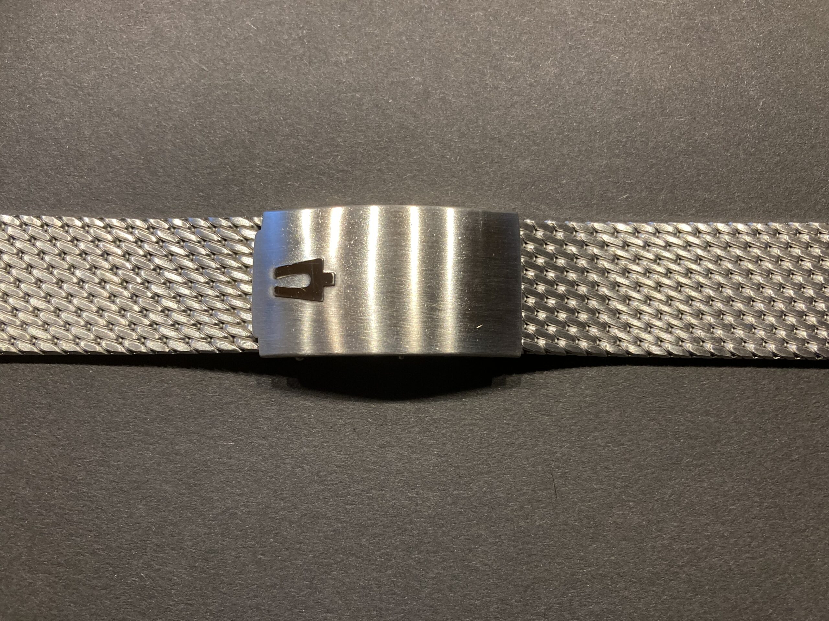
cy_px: 310
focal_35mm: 28
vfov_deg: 49.7
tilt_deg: -83.0
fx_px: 671
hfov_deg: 63.4
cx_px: 414
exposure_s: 1/50
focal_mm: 3.99
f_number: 1.8
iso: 160
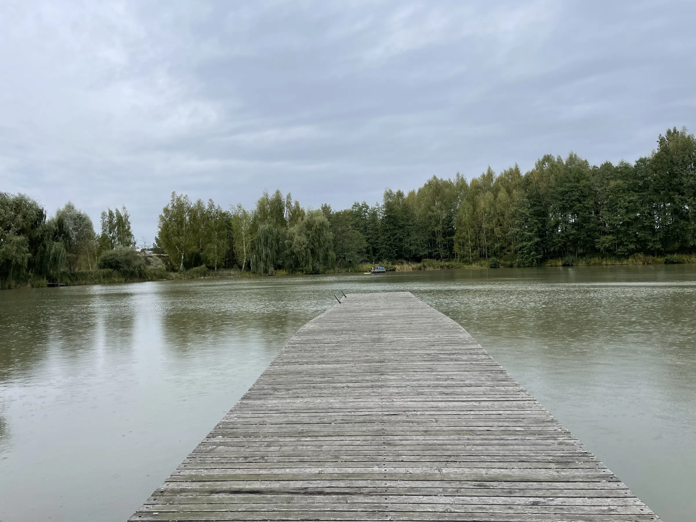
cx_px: 348
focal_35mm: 26
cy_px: 261
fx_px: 523
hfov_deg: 67.3
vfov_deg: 53.1
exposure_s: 1/537
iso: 32
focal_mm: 4.2
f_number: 1.6
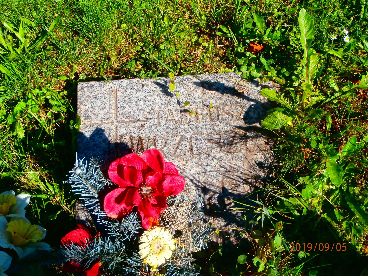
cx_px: 184
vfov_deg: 30.9
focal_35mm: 47
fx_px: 500
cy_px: 138
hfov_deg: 40.4
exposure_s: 1/500
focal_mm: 8.29
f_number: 4.2
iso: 100
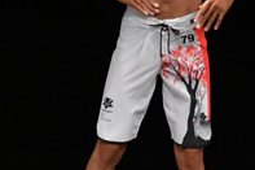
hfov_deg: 2.1
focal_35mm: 1003
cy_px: 74
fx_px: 7098
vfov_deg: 1.4
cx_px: 64
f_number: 5.6
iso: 3200
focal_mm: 170
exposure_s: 1/400
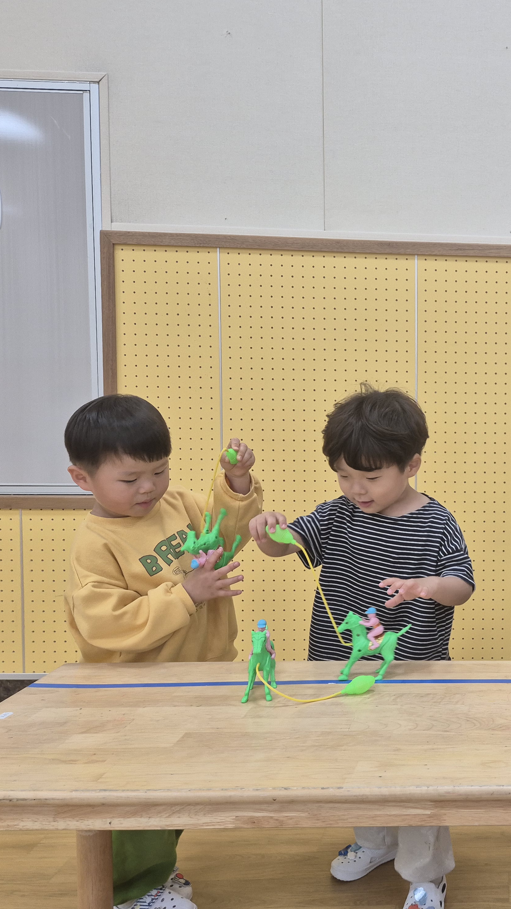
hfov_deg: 31.0
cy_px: 455
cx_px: 555
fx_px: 819
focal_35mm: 34
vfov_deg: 58.0
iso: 125
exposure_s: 1/120
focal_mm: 5.4
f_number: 1.8
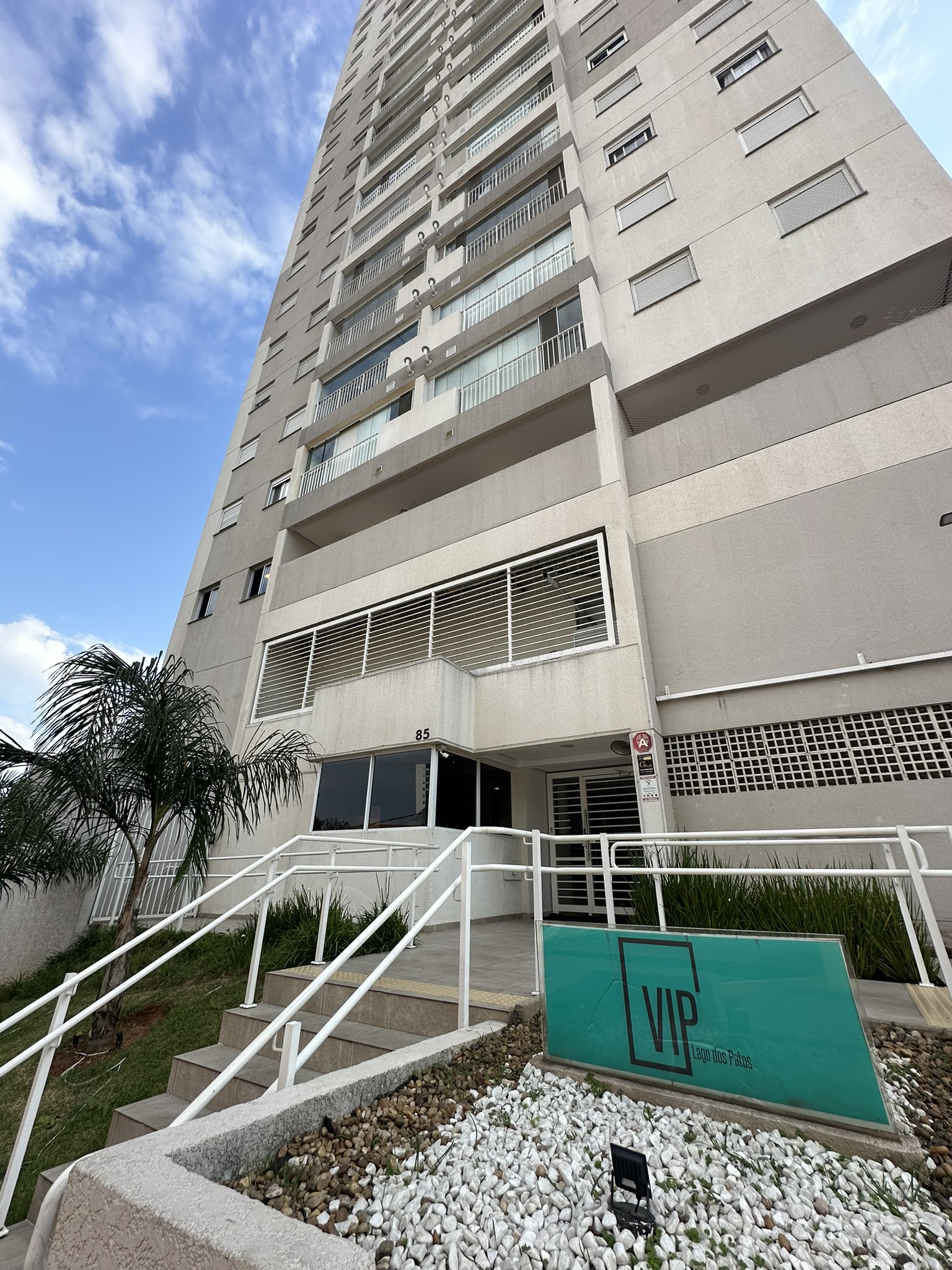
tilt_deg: +25.5
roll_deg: -1.4
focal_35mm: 14
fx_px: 513
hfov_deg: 85.7
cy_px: 635
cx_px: 476
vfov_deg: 102.1
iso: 40
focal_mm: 2.22
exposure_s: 1/855
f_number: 2.2
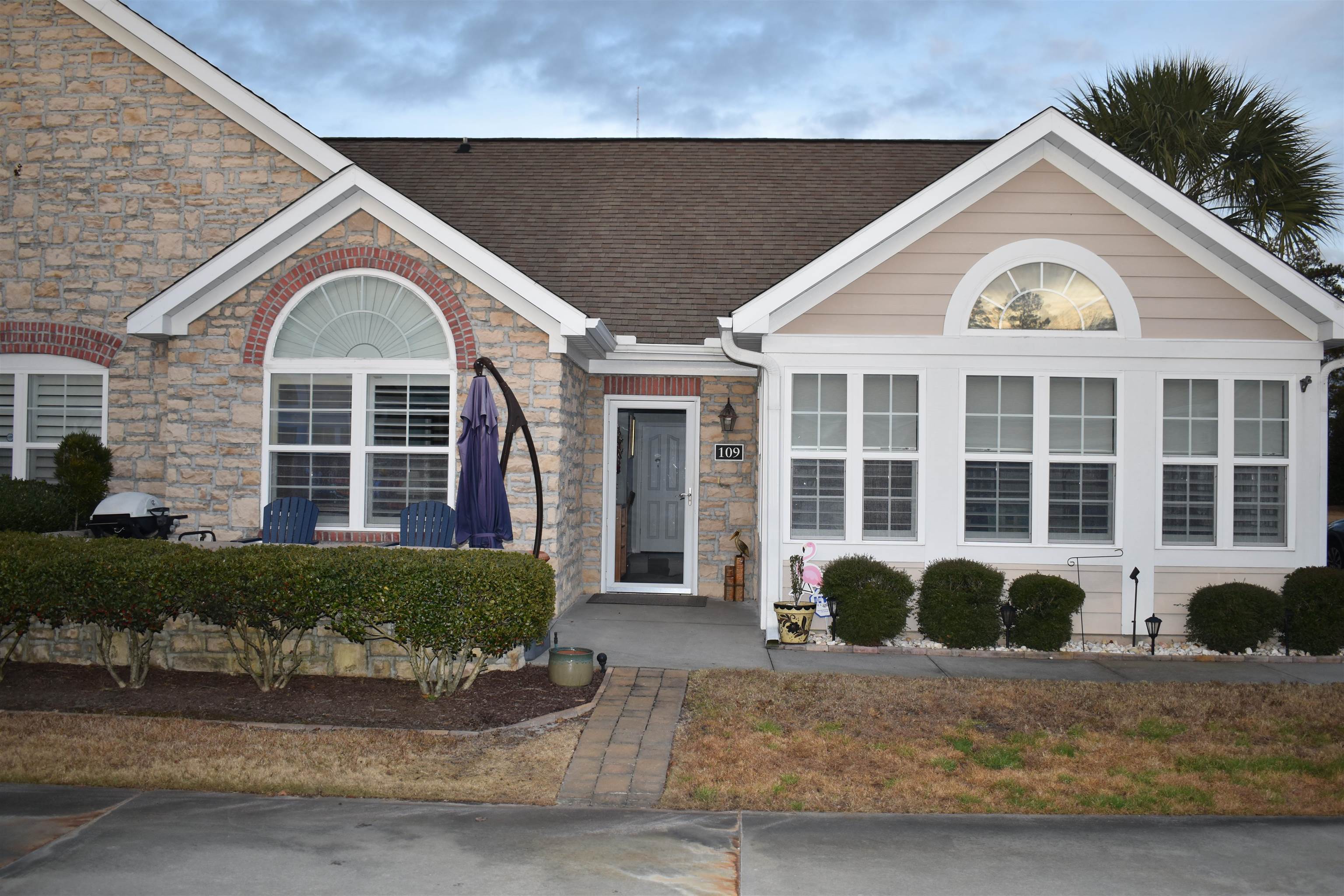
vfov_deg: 40.0
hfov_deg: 57.2
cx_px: 672
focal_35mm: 33
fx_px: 1232
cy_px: 448
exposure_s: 1/160
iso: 180
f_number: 3.8
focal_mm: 22
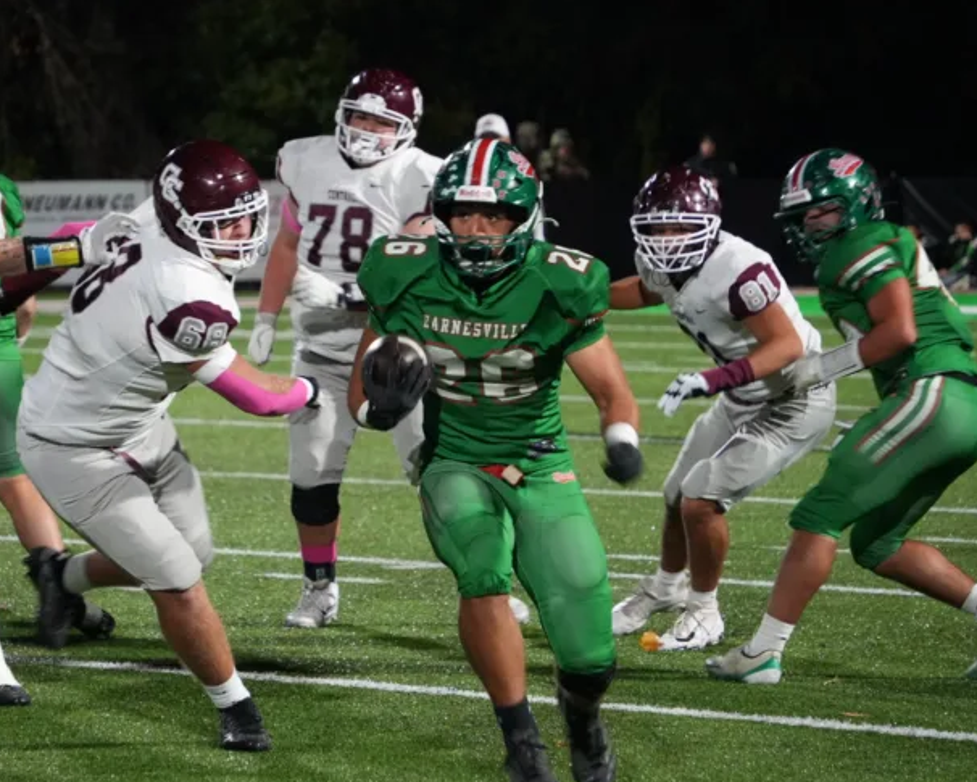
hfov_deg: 8.0
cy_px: 397
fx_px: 6941
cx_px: 377
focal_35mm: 240
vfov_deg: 6.4
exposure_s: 1/250
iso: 6400
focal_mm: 138
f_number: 5.6
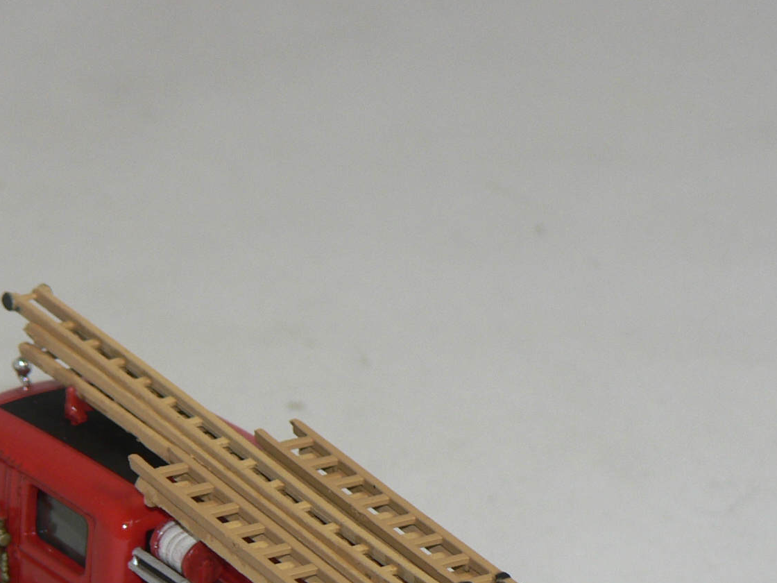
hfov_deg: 9.5
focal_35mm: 208
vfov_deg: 7.1
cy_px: 648
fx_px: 4669
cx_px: 215
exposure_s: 1/60
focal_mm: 15.2
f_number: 3.2
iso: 80
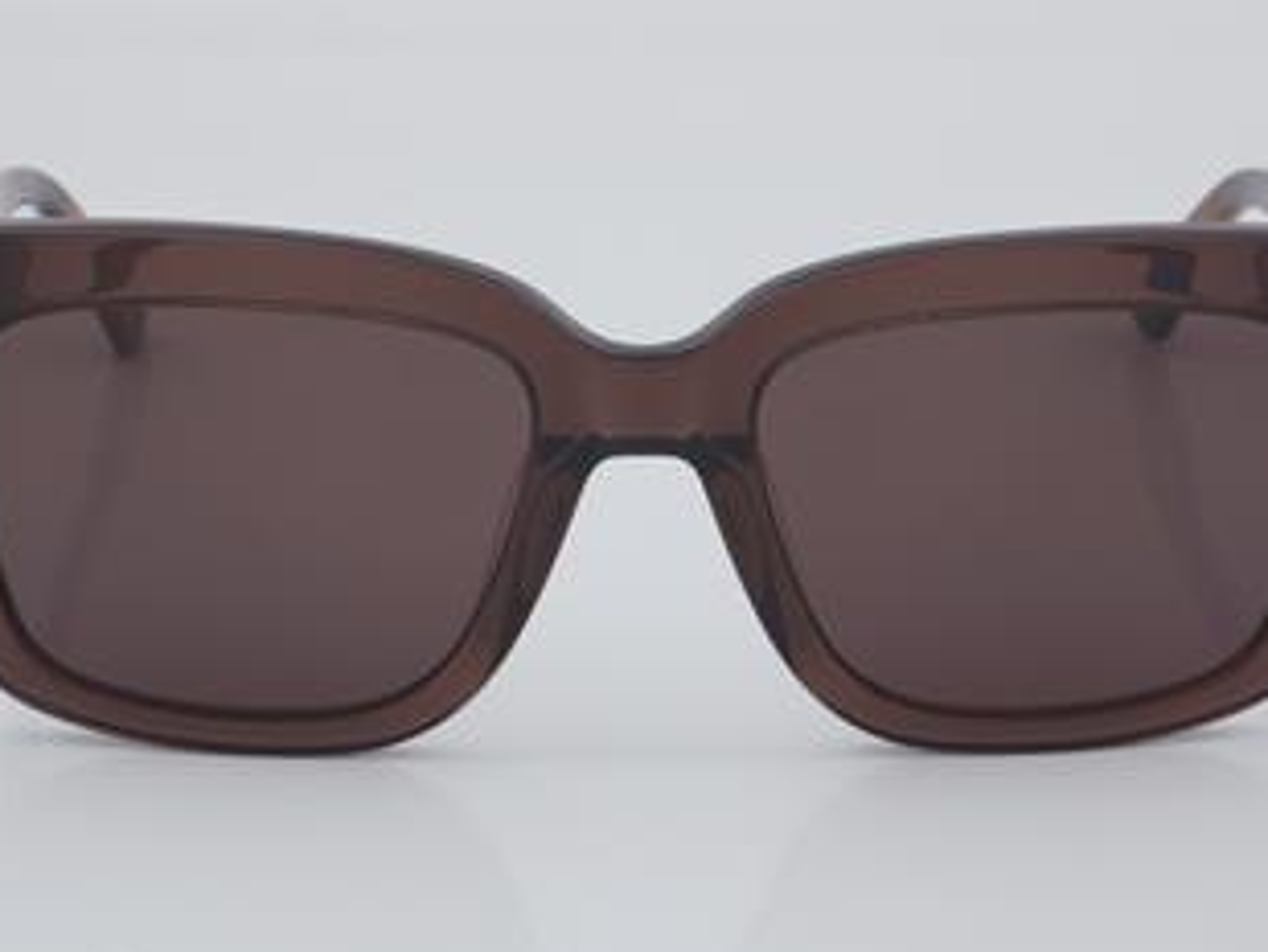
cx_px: 644
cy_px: 439
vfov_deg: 14.4
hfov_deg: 19.1
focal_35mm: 103
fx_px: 3761
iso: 100
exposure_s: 1/4
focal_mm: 55
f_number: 32
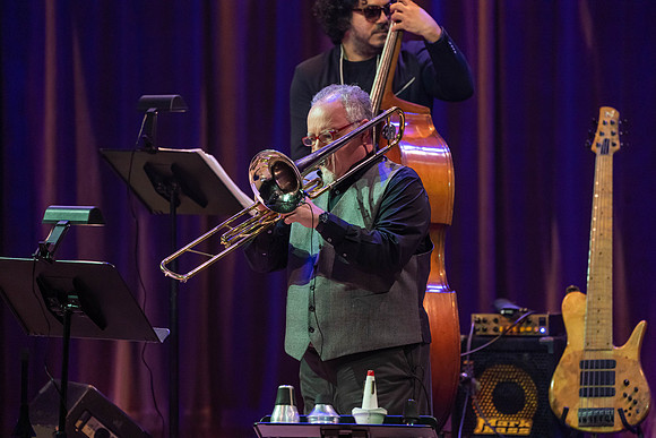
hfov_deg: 5.2
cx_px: 328
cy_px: 219
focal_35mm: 400
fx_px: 7290
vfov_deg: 3.4
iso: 3200
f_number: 6.3
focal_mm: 400
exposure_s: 1/250
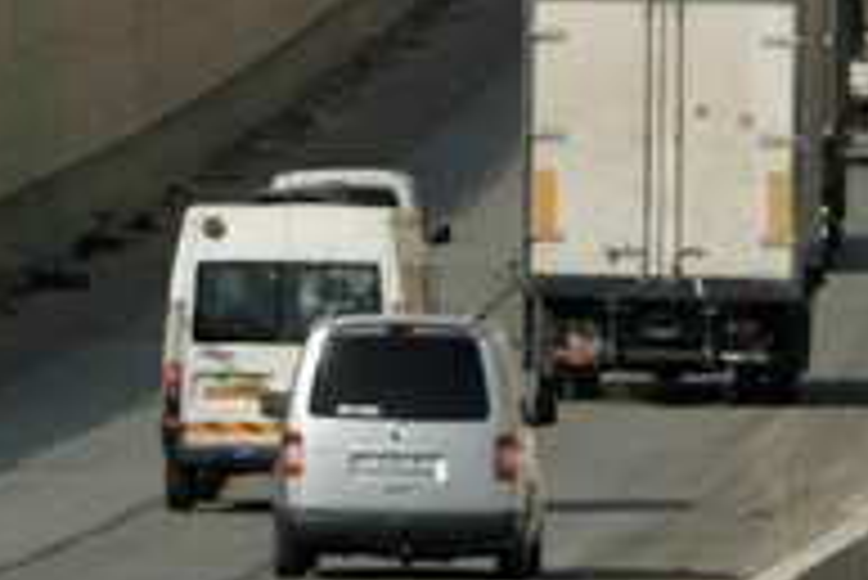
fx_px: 30040
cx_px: 342
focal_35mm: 1245
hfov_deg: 1.7
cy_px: -944
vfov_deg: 1.1
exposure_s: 1/4000
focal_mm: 200
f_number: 2.8
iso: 200
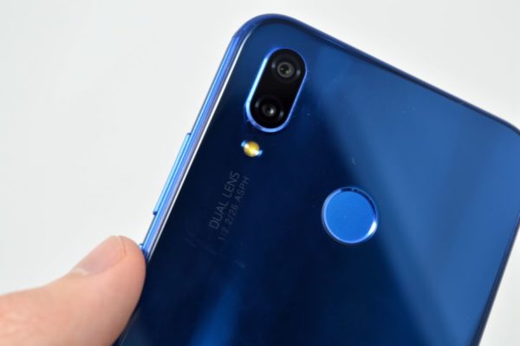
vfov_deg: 16.5
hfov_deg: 24.6
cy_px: 173
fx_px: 1191
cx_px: 260
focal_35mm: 82
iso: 200
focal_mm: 55
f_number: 10
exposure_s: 1/30
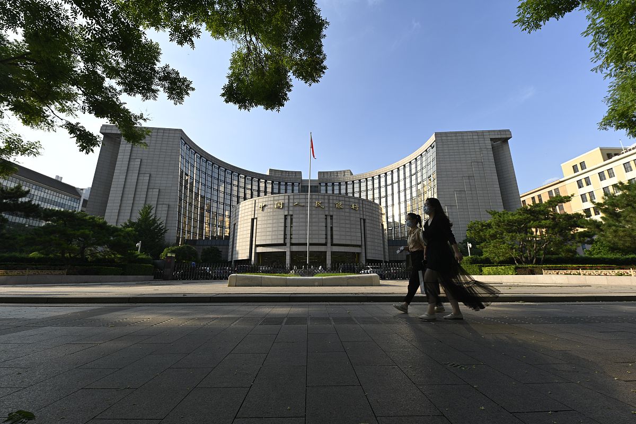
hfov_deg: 104.3
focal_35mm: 14
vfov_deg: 81.2
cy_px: 212
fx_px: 247
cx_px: 318
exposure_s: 1/160
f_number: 9
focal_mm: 14
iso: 100
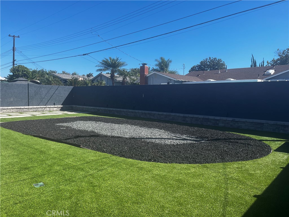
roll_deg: -0.6
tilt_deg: -3.8
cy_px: 108
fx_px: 217
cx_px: 144
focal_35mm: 26
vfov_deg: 53.1
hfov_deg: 67.3
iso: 50
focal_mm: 5.1
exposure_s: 1/2062
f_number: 1.6
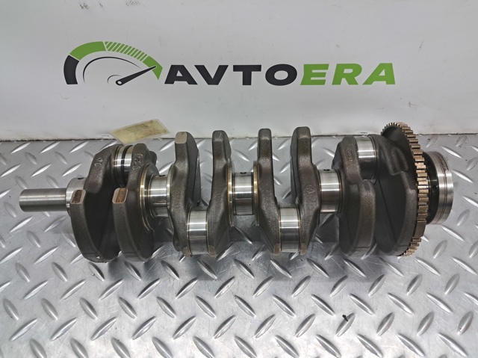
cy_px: 179
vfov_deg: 51.3
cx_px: 239
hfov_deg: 65.4
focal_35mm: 27
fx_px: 373
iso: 100
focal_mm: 4
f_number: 1.8
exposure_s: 1/50
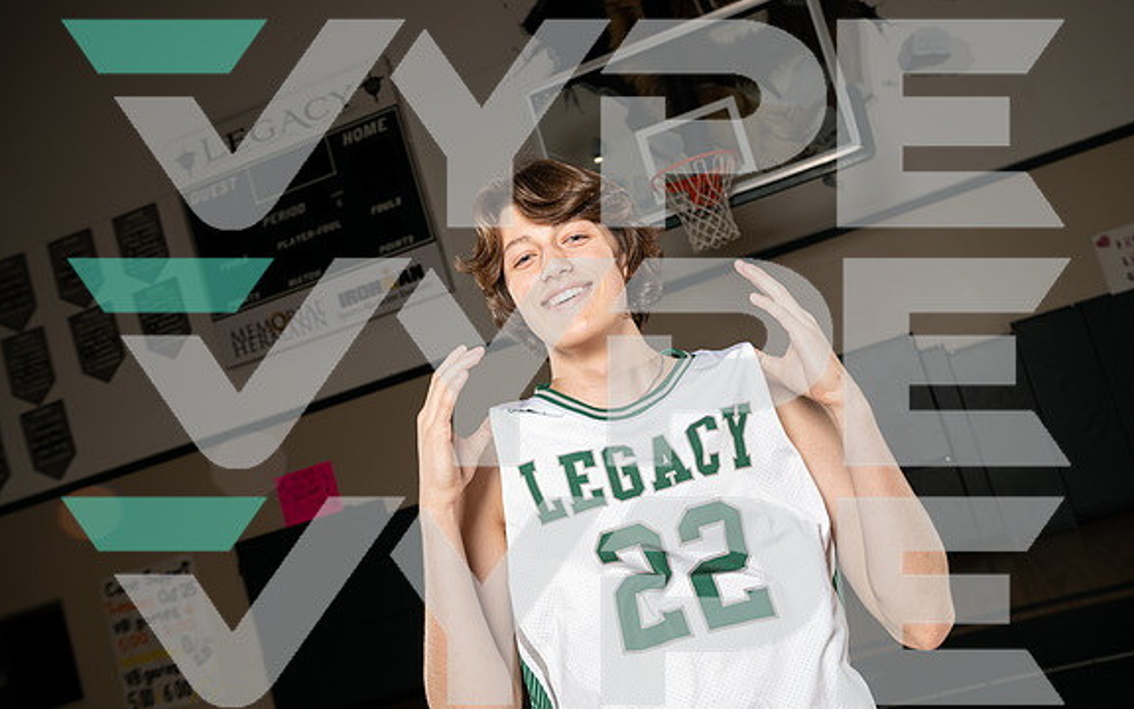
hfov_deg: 50.4
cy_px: 363
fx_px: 1205
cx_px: 569
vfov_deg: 32.8
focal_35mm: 39
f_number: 6.3
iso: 320
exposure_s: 1/250
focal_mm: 38
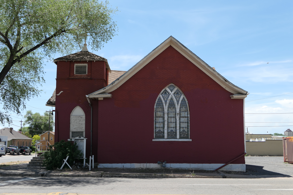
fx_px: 334
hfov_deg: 47.4
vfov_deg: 32.6
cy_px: 98
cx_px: 146
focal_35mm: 41
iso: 125
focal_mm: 14.9
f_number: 2.8
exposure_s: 1/1600
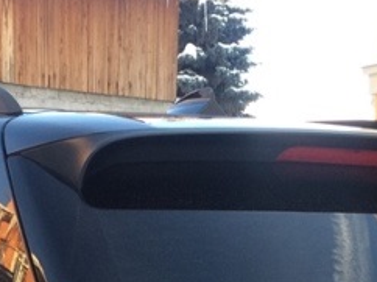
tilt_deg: -10.6
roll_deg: +0.8
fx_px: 1153
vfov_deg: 12.8
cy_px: 492
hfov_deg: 18.4
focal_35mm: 106
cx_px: 87
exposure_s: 1/100
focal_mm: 4.15
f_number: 2.2
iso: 40
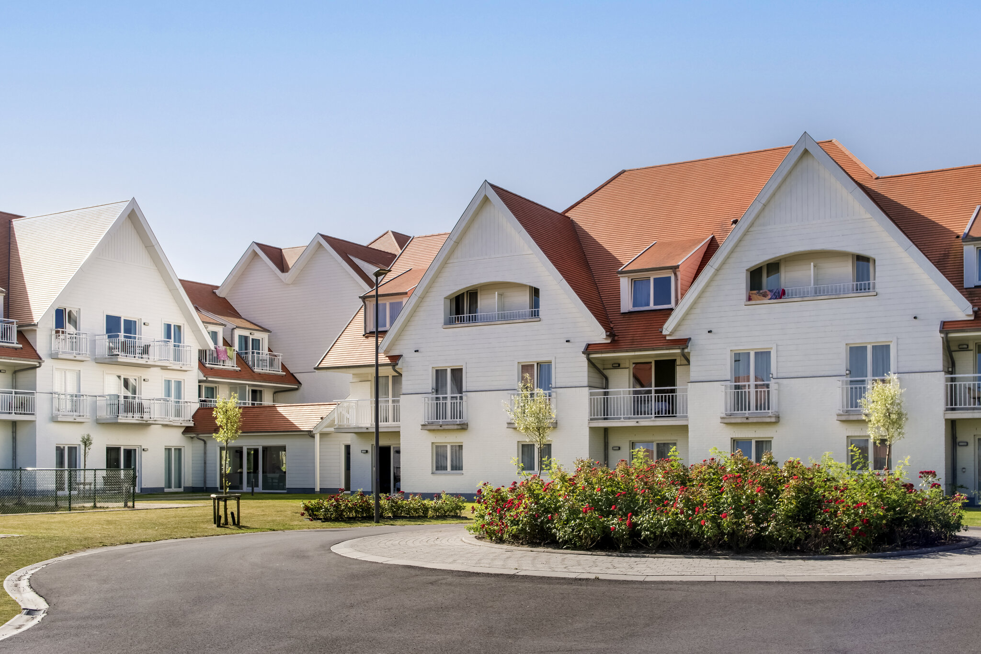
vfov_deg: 33.0
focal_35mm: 40
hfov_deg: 47.9
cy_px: 327
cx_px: 490
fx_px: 1103
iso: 100
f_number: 7.1
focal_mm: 27
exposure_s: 1/320
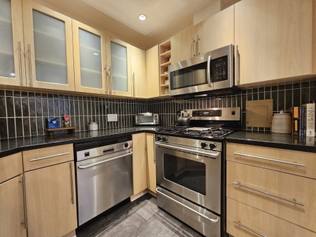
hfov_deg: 106.2
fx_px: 119
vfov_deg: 89.9
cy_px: 118
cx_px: 158
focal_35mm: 13
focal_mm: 2.2
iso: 800
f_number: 2.2
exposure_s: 1/24
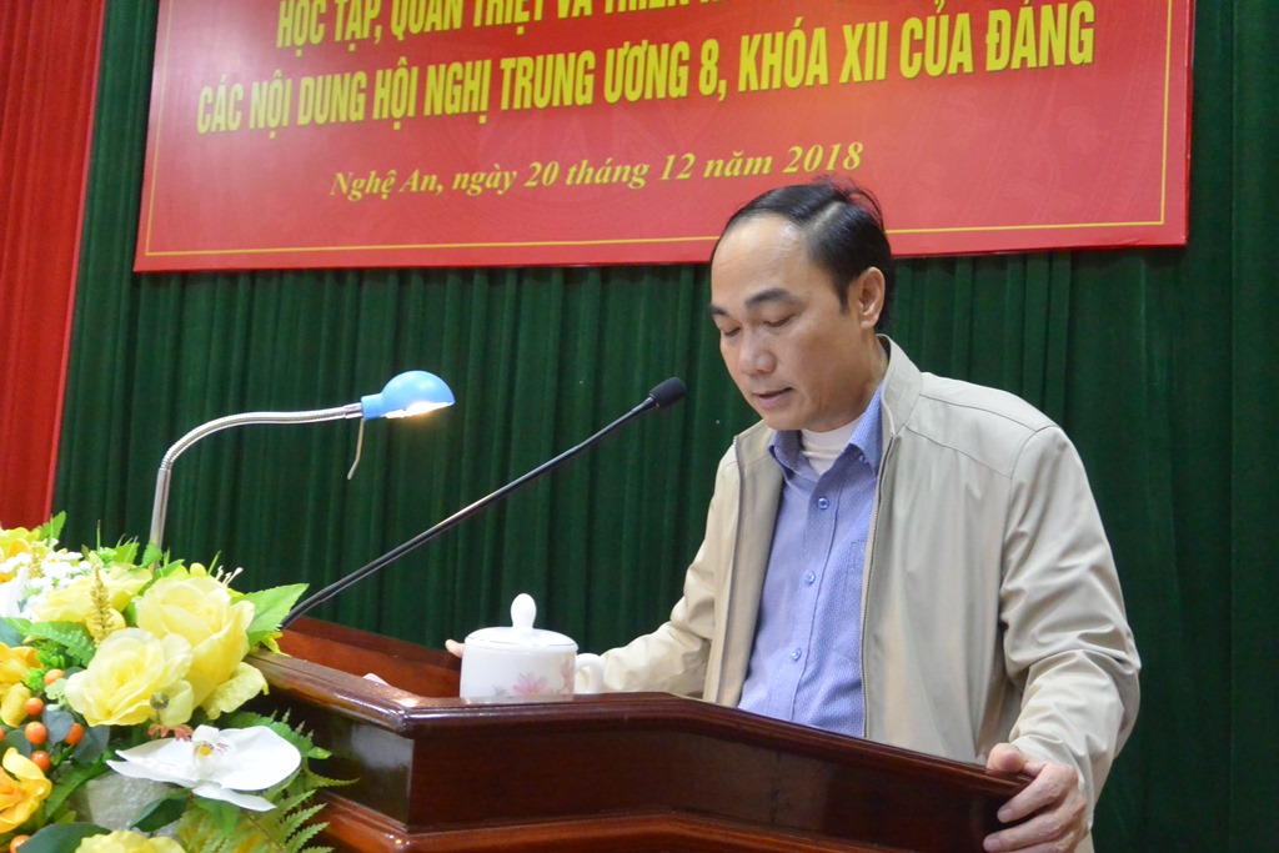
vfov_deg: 31.9
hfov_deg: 46.4
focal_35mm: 42
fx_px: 1492
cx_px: 640
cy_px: 426
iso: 2000
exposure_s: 1/30
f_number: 4.2
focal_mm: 15.7
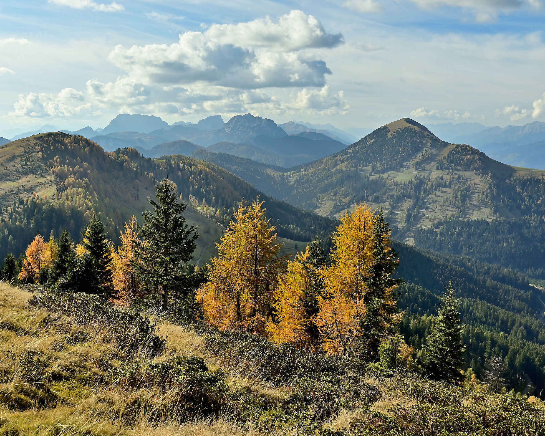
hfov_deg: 46.6
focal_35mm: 39
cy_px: 214
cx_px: 222
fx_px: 629
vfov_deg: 38.2
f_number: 9
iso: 100
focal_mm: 34
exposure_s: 1/320
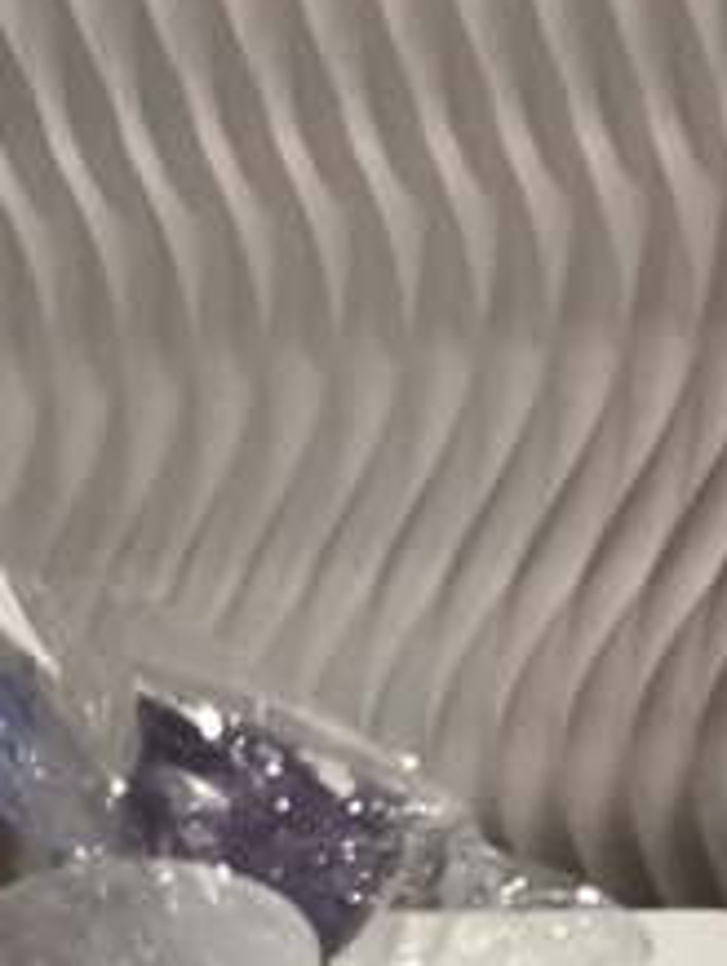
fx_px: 2543
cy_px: 1010
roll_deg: +2.4
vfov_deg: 20.7
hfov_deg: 15.8
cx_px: -71
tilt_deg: -33.1
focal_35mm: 91
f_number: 2.4
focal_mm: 3.3
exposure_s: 1/60
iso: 80
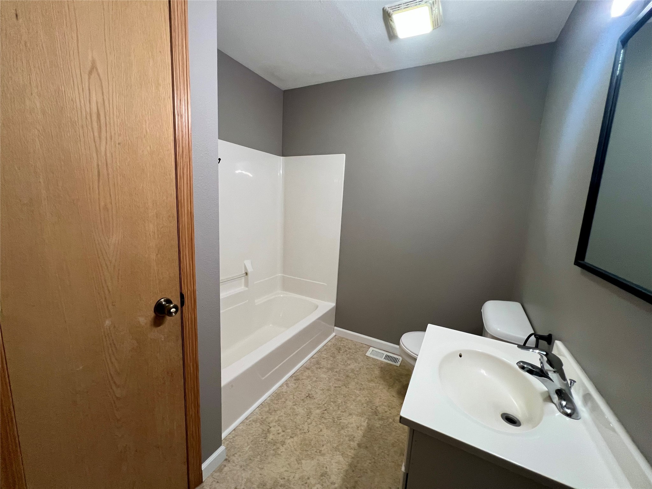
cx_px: 326
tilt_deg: -9.6
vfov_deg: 89.9
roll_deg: -3.3
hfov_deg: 106.2
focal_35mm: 13
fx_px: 245
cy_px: 244
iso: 200
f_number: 1.8
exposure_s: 1/60
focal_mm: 1.57
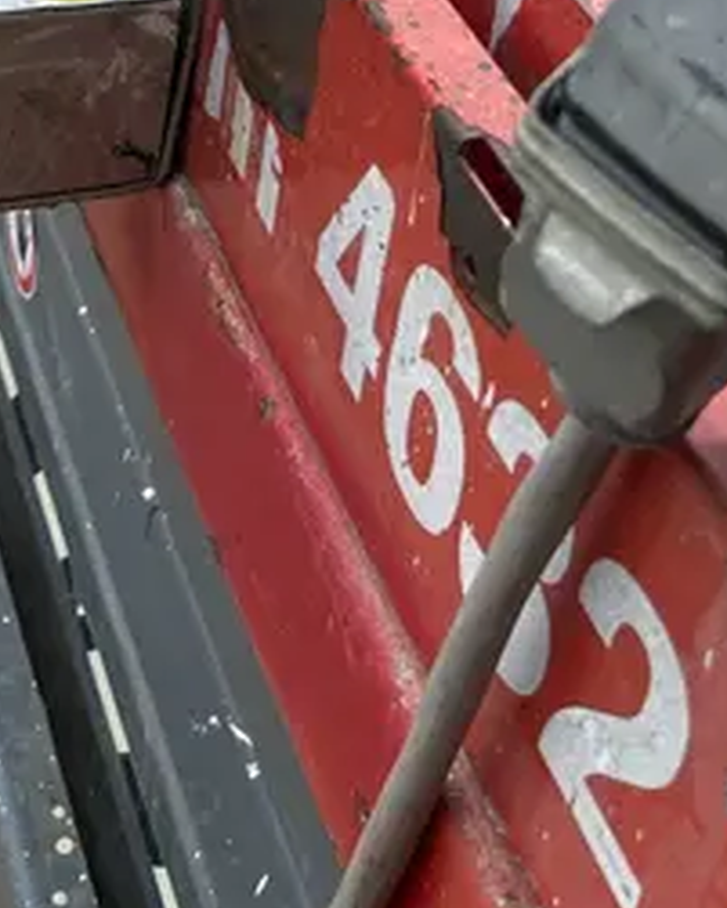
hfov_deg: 20.4
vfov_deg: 23.1
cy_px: -237
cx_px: 127
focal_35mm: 74
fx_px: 1989
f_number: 1.5
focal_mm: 5.7
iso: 50
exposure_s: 1/1972
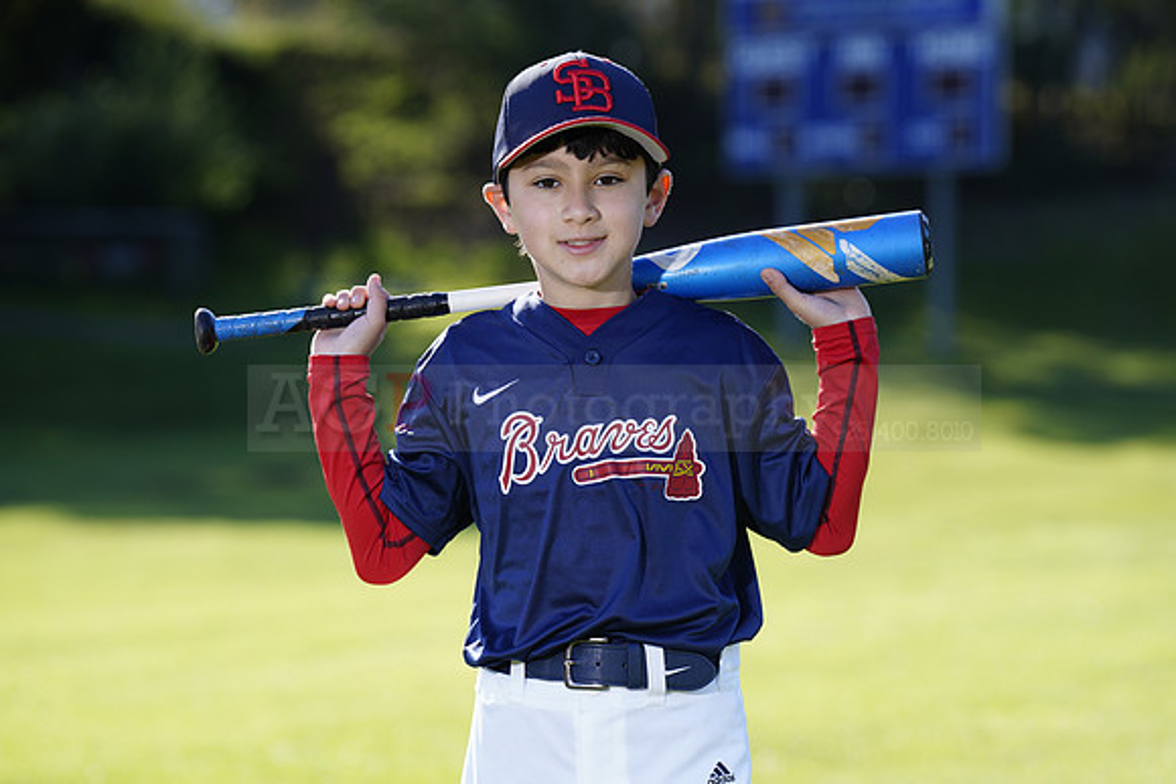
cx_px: 588
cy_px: 392
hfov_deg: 11.9
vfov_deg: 7.9
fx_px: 5652
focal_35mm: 173
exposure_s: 1/250
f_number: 5
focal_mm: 173
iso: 100
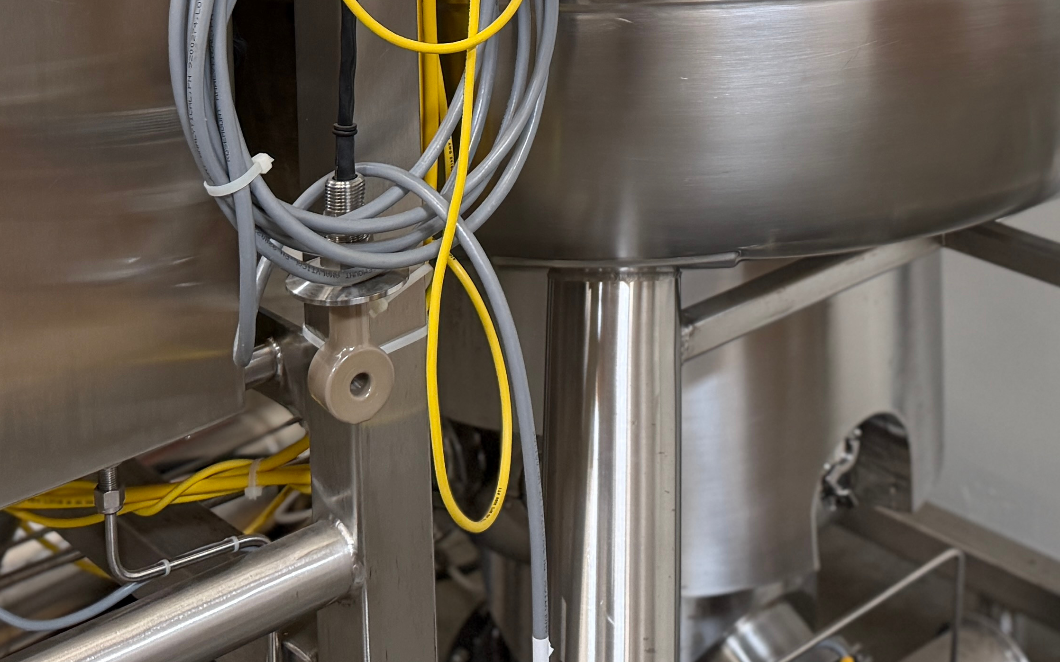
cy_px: -303
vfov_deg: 18.0
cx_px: 669
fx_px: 1878
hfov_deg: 31.4
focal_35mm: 65
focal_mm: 6.76
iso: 200
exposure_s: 1/120
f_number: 1.78
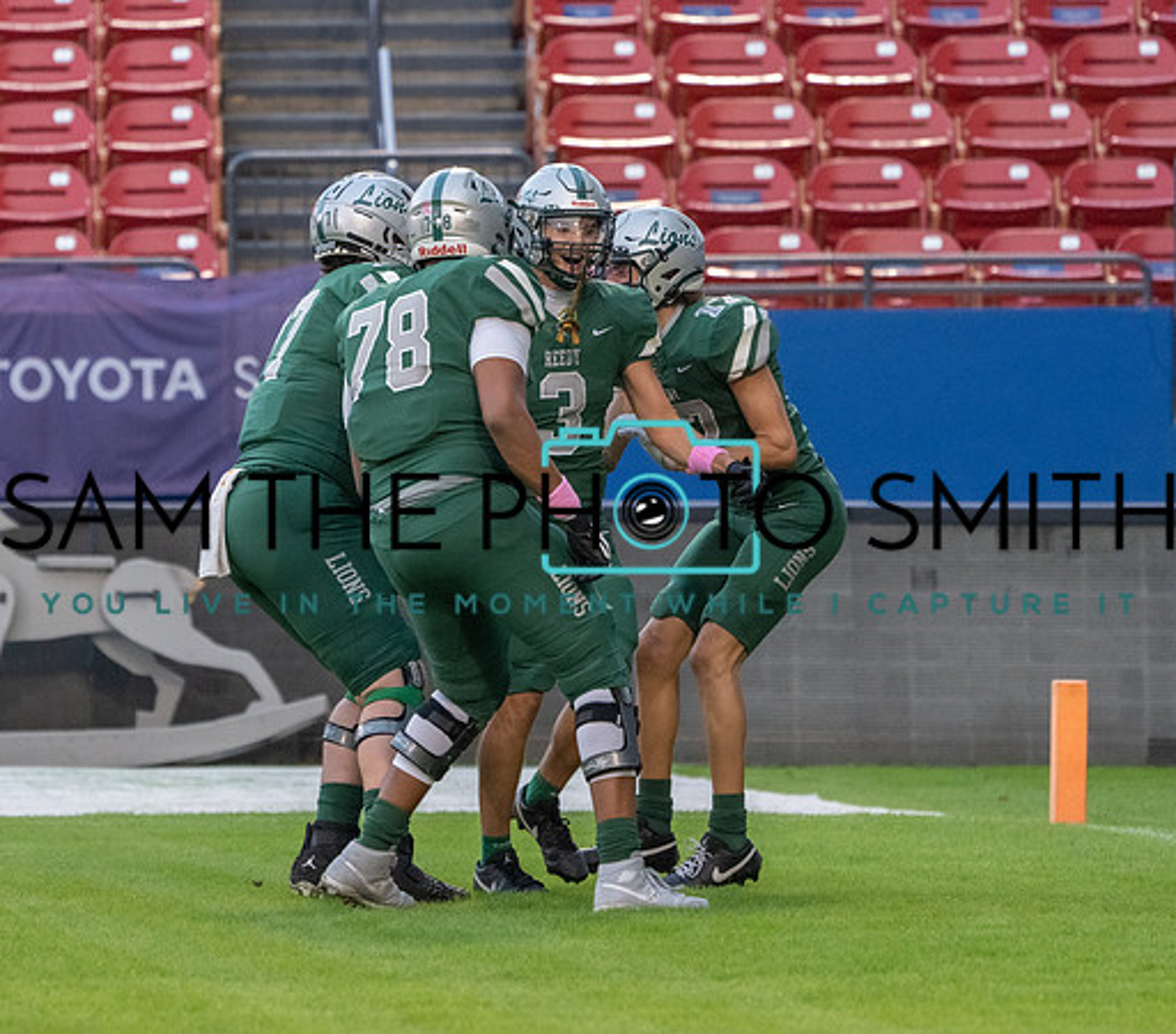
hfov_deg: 4.1
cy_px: 498
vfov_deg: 3.6
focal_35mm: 452
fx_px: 16349
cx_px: 451
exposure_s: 1/1250
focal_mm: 300
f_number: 5.6
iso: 5000
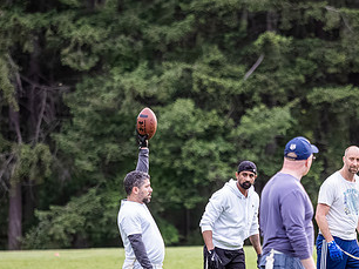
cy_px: 179
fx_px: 5896
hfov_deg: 3.5
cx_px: 239
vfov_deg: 2.6
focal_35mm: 569
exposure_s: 1/1250
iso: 2000
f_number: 2.8
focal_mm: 150
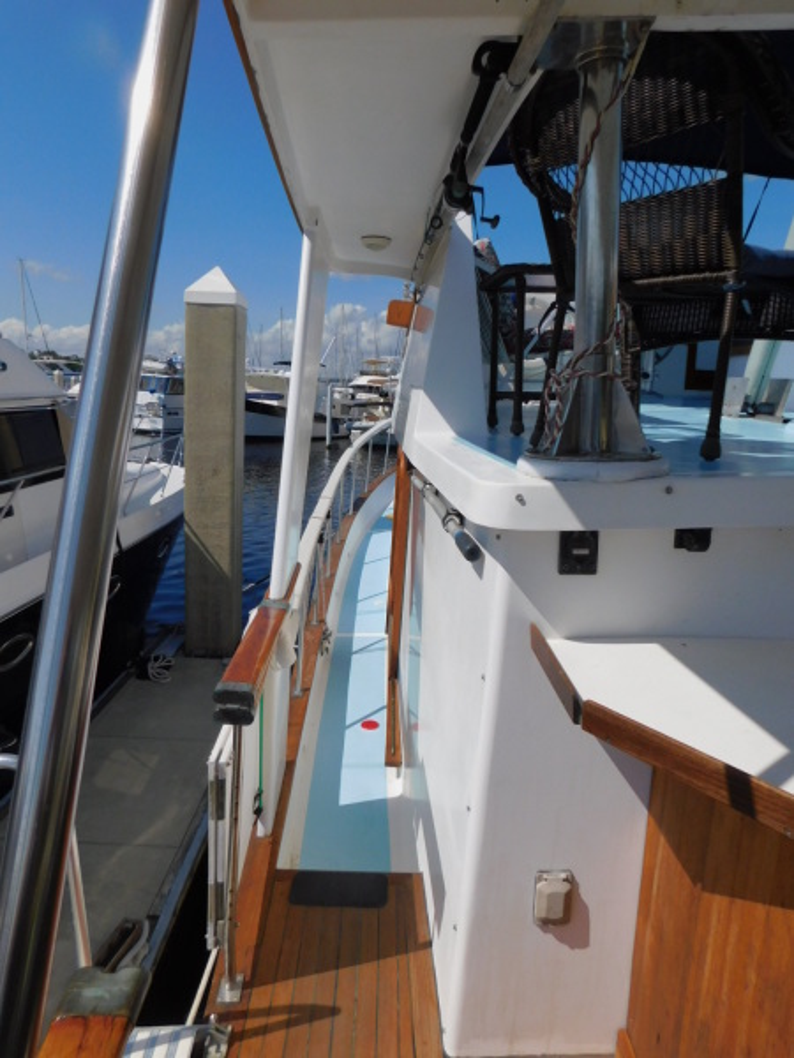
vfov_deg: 73.9
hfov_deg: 58.9
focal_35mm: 23
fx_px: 703
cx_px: 397
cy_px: 529
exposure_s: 1/1000
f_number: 6
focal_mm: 4
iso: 125
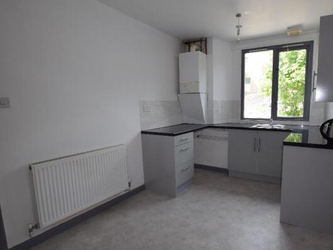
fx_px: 189
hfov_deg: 81.8
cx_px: 201
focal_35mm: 20
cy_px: 130
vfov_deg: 67.1
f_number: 5.6
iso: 400
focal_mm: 11
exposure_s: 1/125
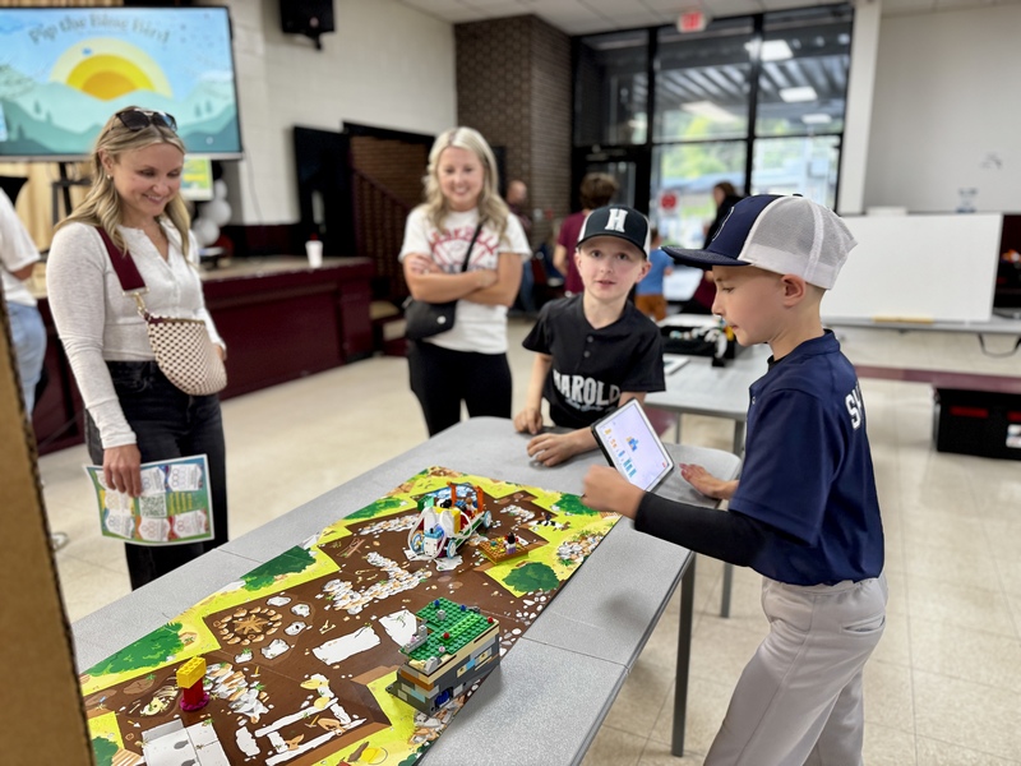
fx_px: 708
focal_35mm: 24
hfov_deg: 71.6
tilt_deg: -14.6
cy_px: 383
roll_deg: +0.1
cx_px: 510
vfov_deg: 56.8
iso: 160
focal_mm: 6.76
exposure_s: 1/60
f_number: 1.78
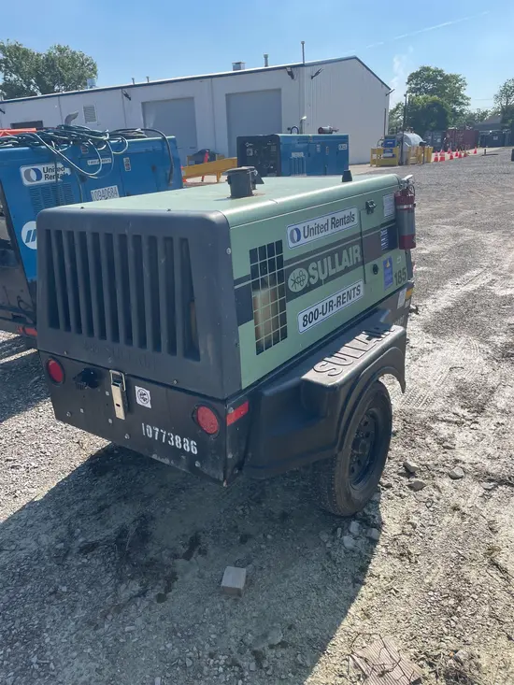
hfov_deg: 53.1
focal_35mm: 26
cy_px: 342
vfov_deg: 67.3
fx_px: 515
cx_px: 257
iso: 32
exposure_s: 1/2564
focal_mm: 4.2
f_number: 1.6
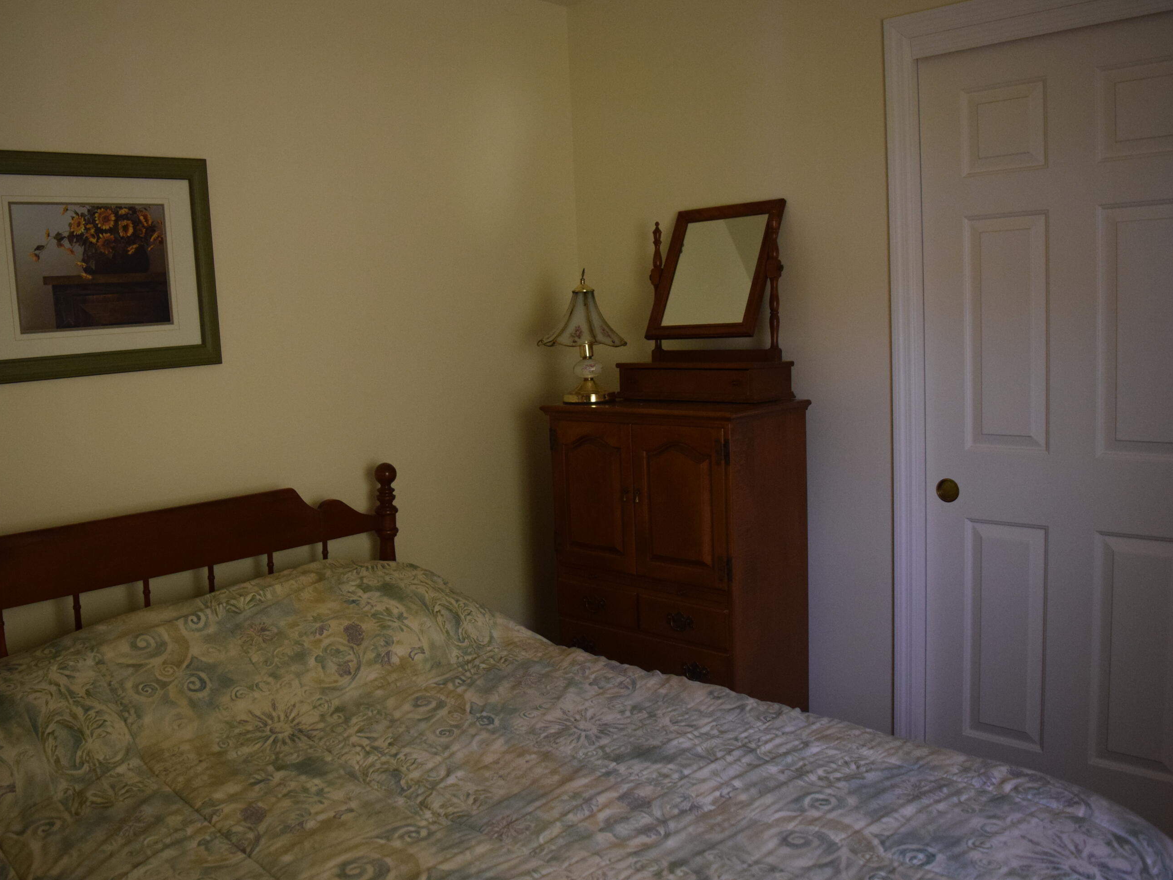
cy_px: 445
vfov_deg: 46.8
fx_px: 1017
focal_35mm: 30
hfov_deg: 59.9
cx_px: 556
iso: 1800
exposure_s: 1/60
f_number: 3.5
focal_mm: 18
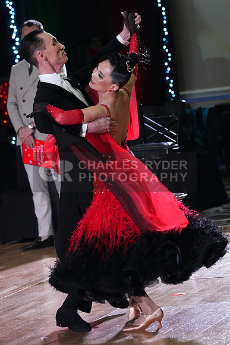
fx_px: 1915
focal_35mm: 200
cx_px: 115
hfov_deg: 6.9
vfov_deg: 10.3
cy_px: 172
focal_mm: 200
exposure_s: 1/400
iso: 10000
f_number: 6.3
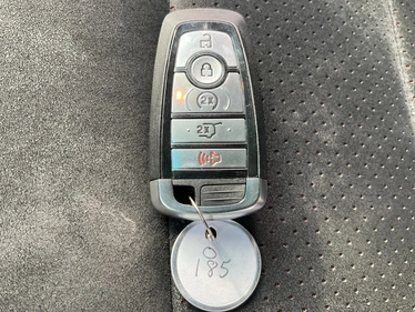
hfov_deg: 58.3
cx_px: 195
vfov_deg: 45.5
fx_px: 372
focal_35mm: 31
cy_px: 152
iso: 64
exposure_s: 1/85
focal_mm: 3
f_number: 1.8
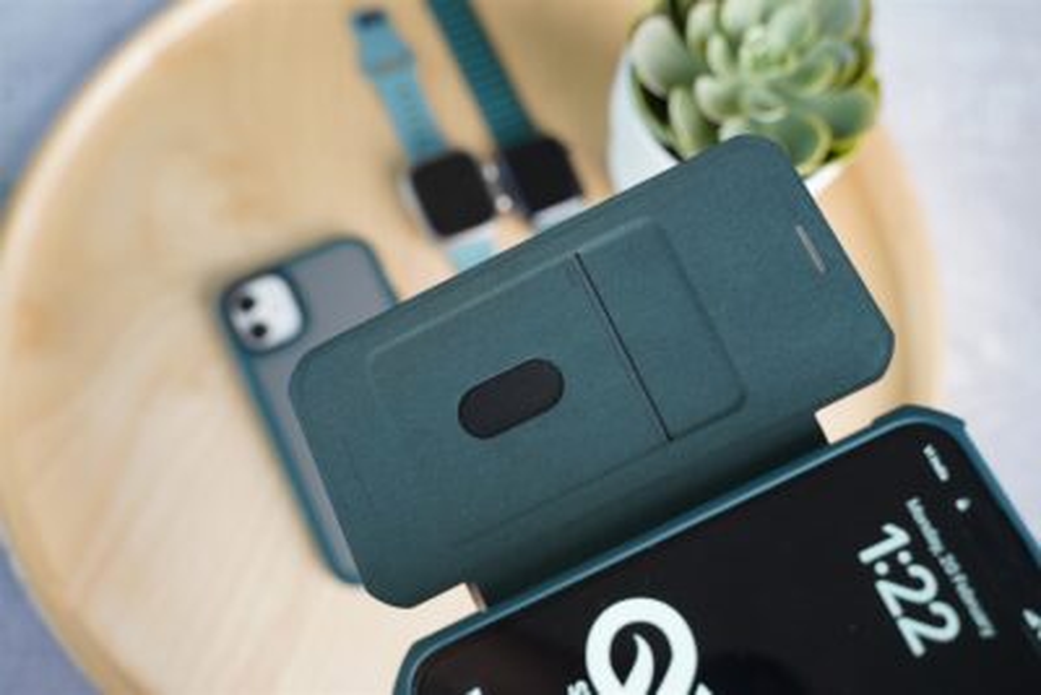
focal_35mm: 38
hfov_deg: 50.7
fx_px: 1099
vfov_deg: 35.1
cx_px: 520
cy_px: 348
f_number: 3.5
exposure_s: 1/160
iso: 1600
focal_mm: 38
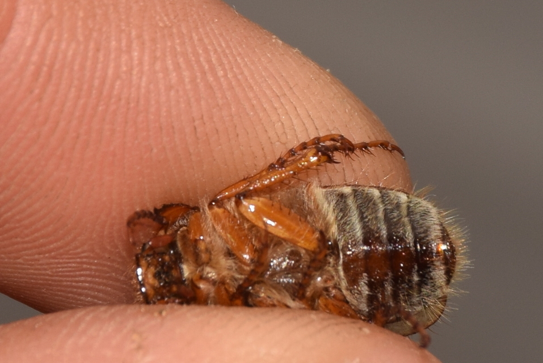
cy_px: 182
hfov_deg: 9.8
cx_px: 272
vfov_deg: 6.6
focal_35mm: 210
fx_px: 3170
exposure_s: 1/160
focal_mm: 140
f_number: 10
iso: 125
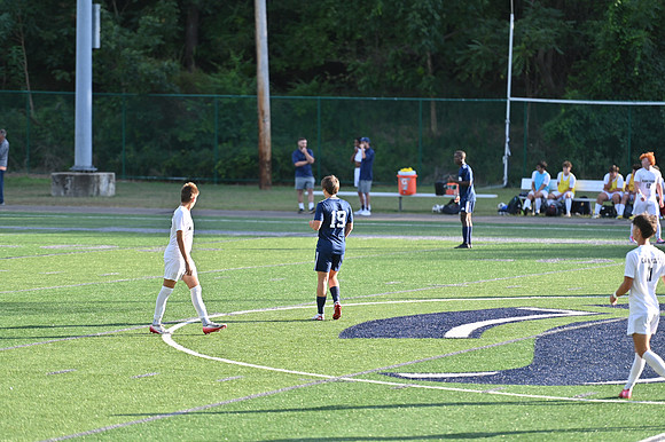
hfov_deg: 10.3
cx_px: 332
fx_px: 3692
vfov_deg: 6.9
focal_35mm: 200
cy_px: 221
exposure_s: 1/1000
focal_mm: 200
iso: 200
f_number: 2.8
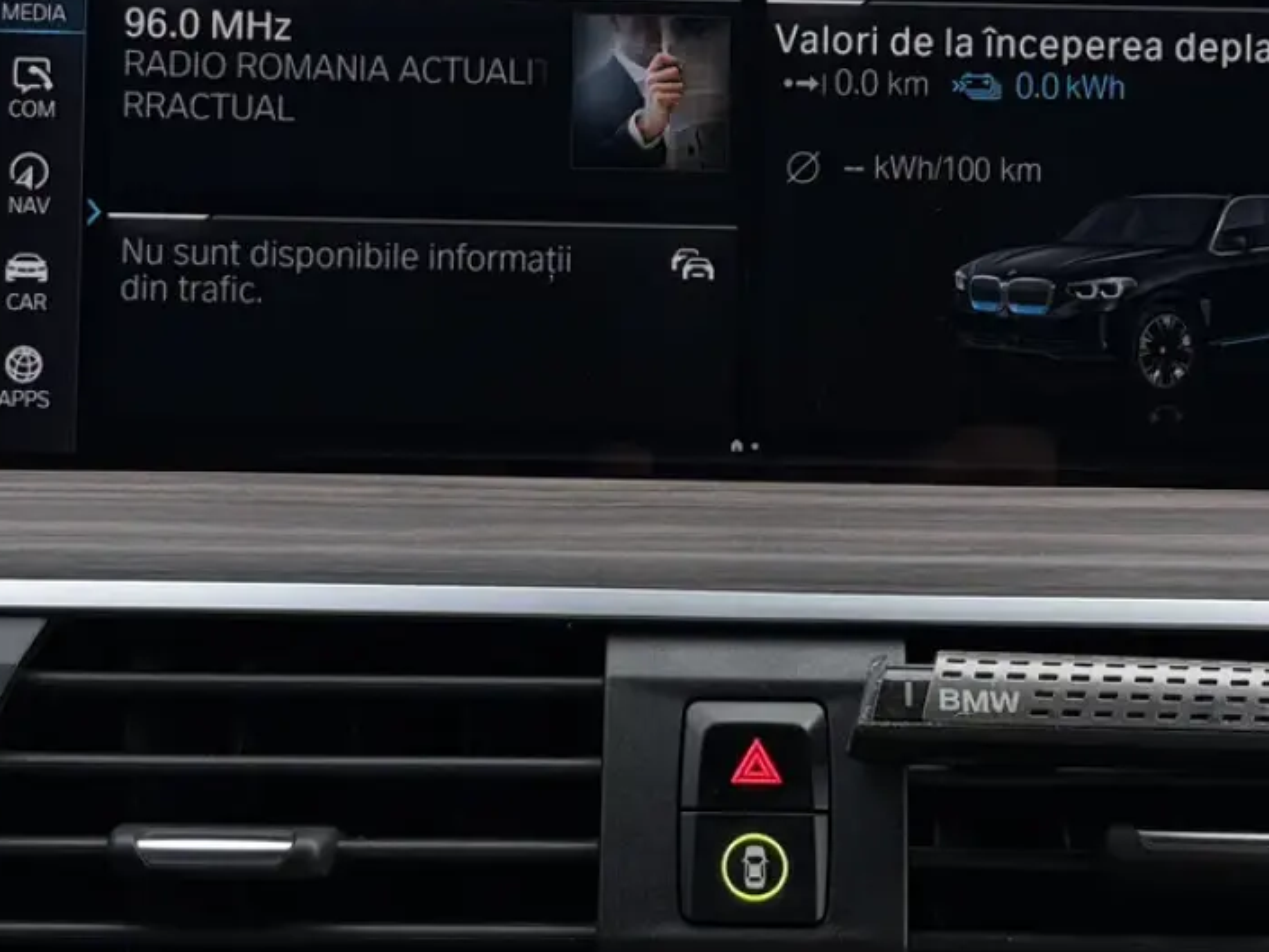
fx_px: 3593
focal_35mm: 98
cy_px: 293
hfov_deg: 20.0
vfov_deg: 15.1
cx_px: 779
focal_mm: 6.76
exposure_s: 1/339
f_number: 1.78
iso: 64
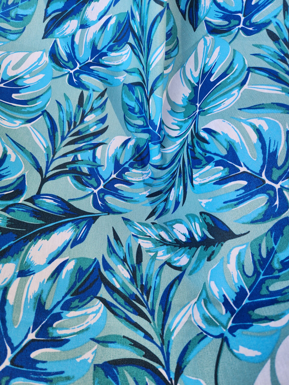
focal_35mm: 23
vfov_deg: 73.9
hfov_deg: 58.9
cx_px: 144
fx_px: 256
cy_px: 192
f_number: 1.8
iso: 20
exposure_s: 1/424
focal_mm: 5.4
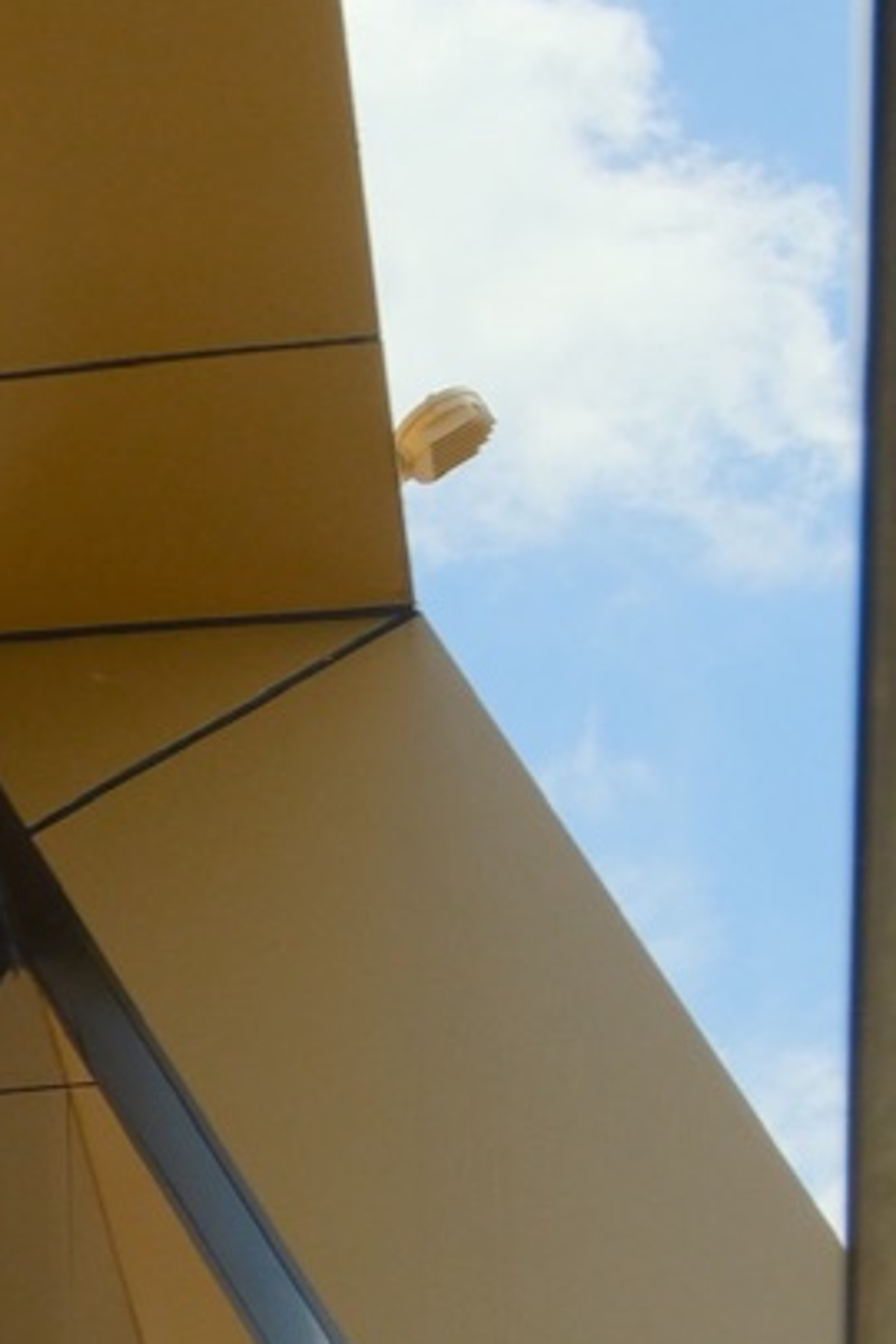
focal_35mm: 146
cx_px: -601
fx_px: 5450
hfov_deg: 9.1
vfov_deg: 13.1
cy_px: 2157
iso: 640
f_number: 6.4
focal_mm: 24.9
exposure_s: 1/1000
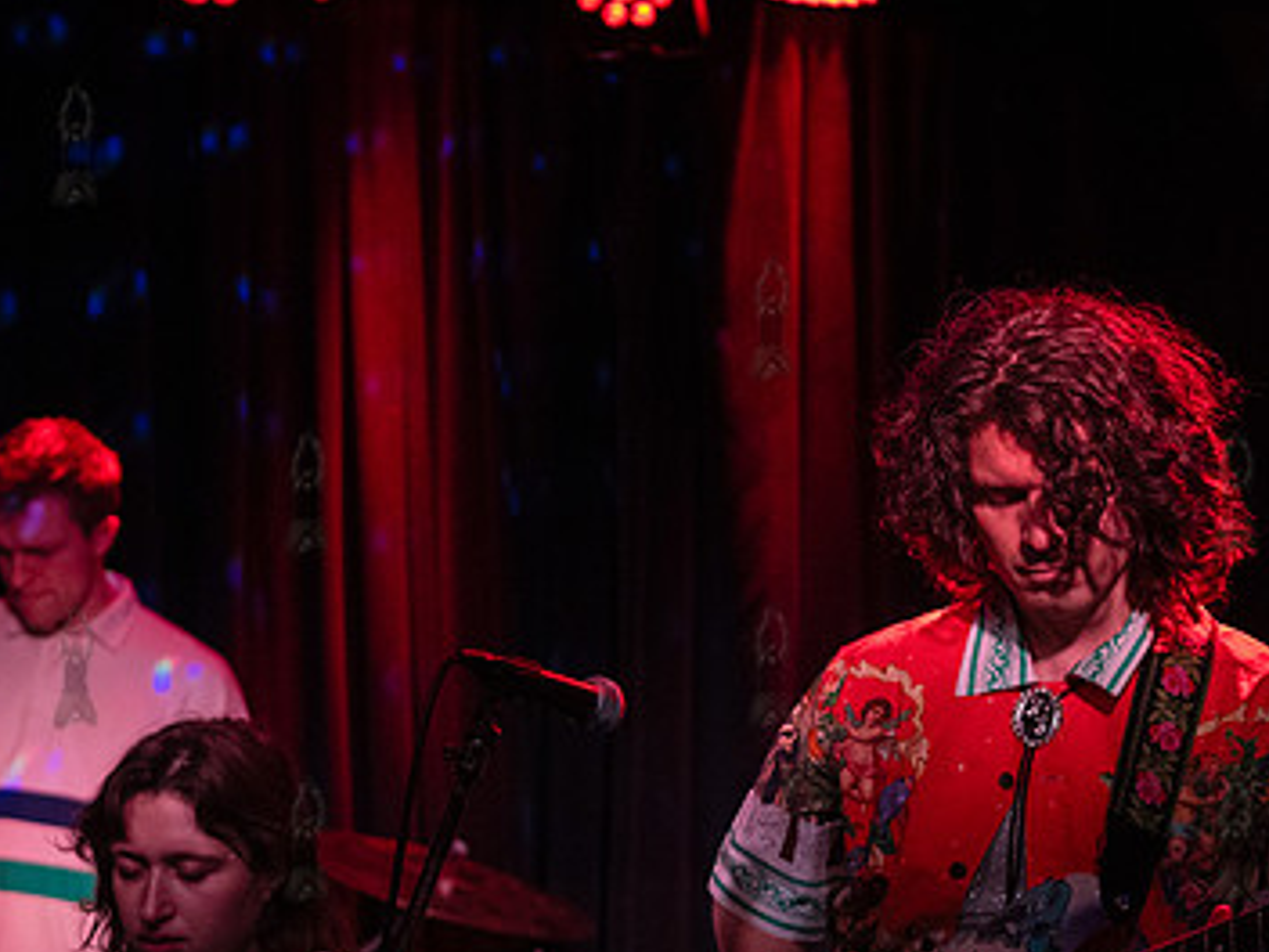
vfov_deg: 16.9
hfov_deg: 22.5
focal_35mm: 87
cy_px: 664
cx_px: 768
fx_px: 3189
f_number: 3.2
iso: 10000
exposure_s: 1/250
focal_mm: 55
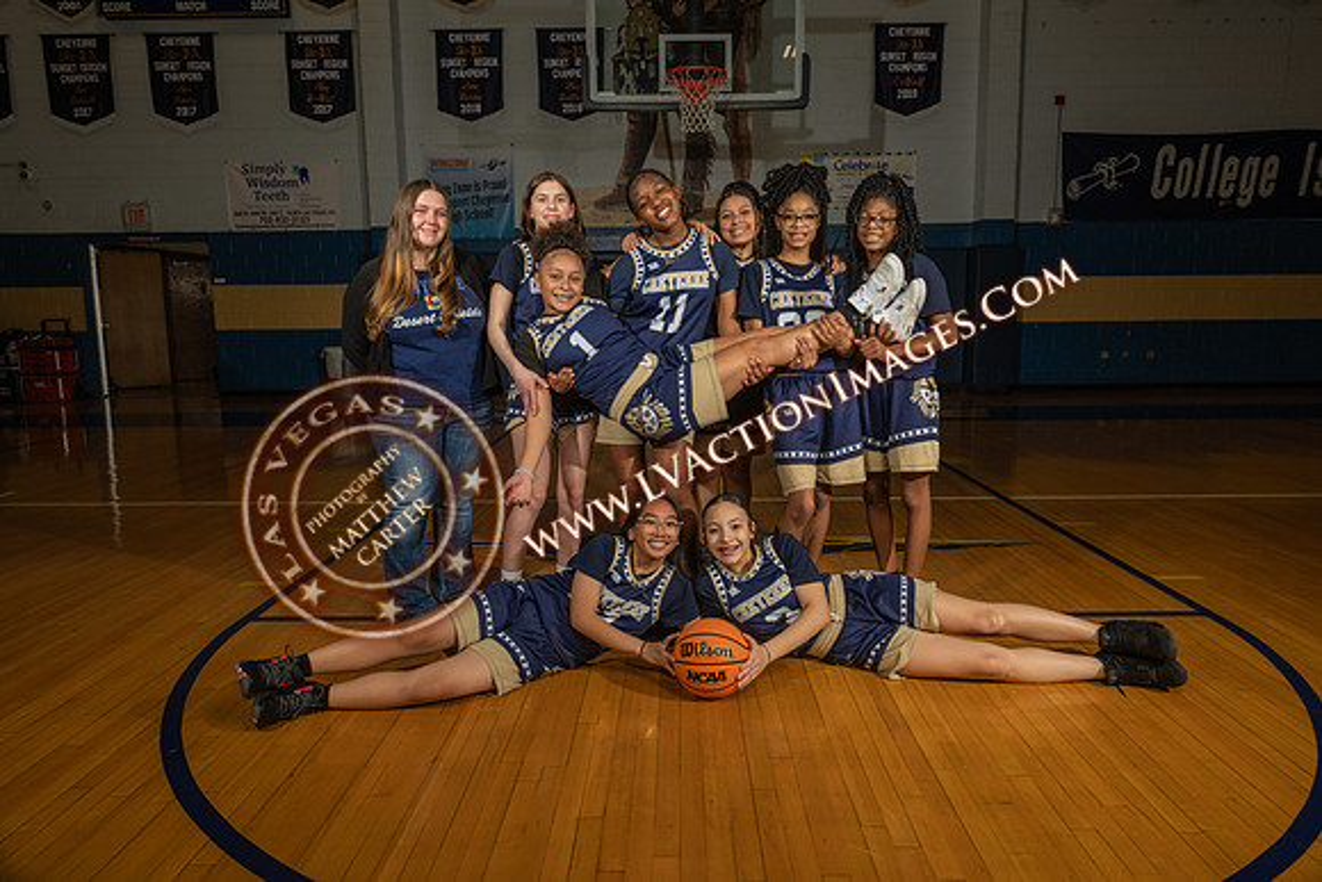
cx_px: 661
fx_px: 881
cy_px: 441
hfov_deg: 73.7
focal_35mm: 24
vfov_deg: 53.2
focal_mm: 24
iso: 160
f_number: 8
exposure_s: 1/200
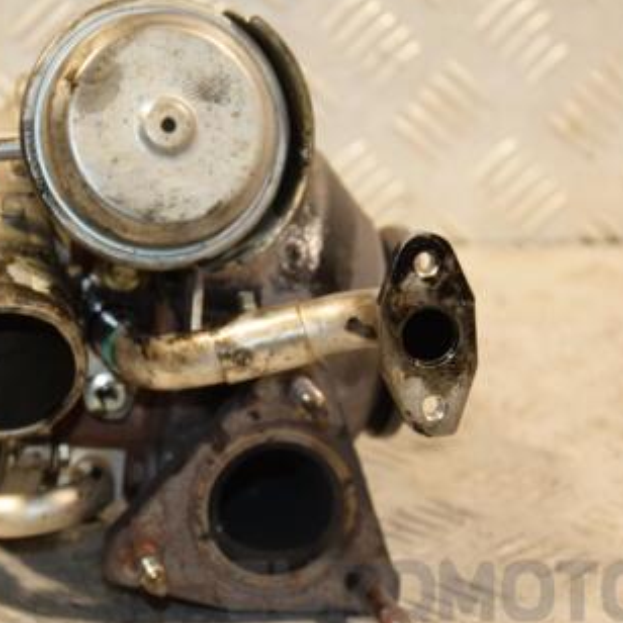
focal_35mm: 144
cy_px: 322
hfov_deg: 12.1
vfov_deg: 12.1
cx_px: 190
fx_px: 2932
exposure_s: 1/125
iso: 800
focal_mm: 58
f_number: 5
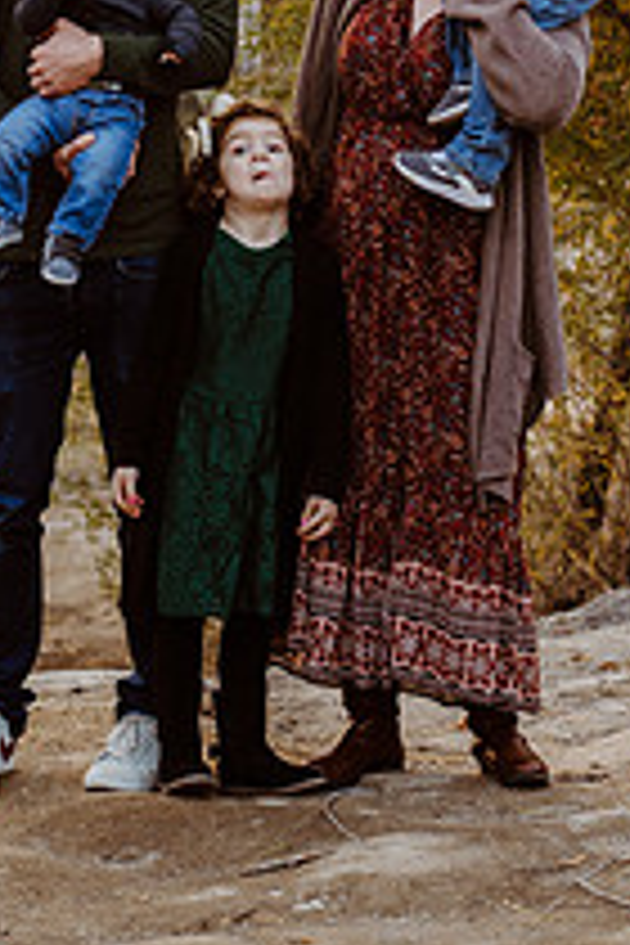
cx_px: 256
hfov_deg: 12.8
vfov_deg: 18.9
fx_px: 2809
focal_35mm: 107
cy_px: 144
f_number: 3.2
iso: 400
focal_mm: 50
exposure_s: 1/500
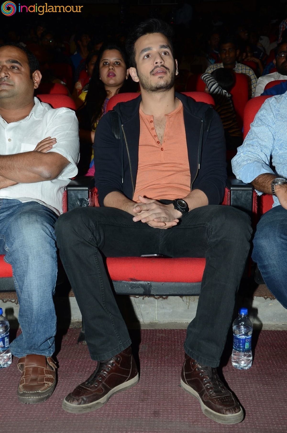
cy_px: 216
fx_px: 577
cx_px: 144
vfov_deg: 41.2
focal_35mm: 48
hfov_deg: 27.9
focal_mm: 32
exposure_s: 1/125
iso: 250
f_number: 5.6
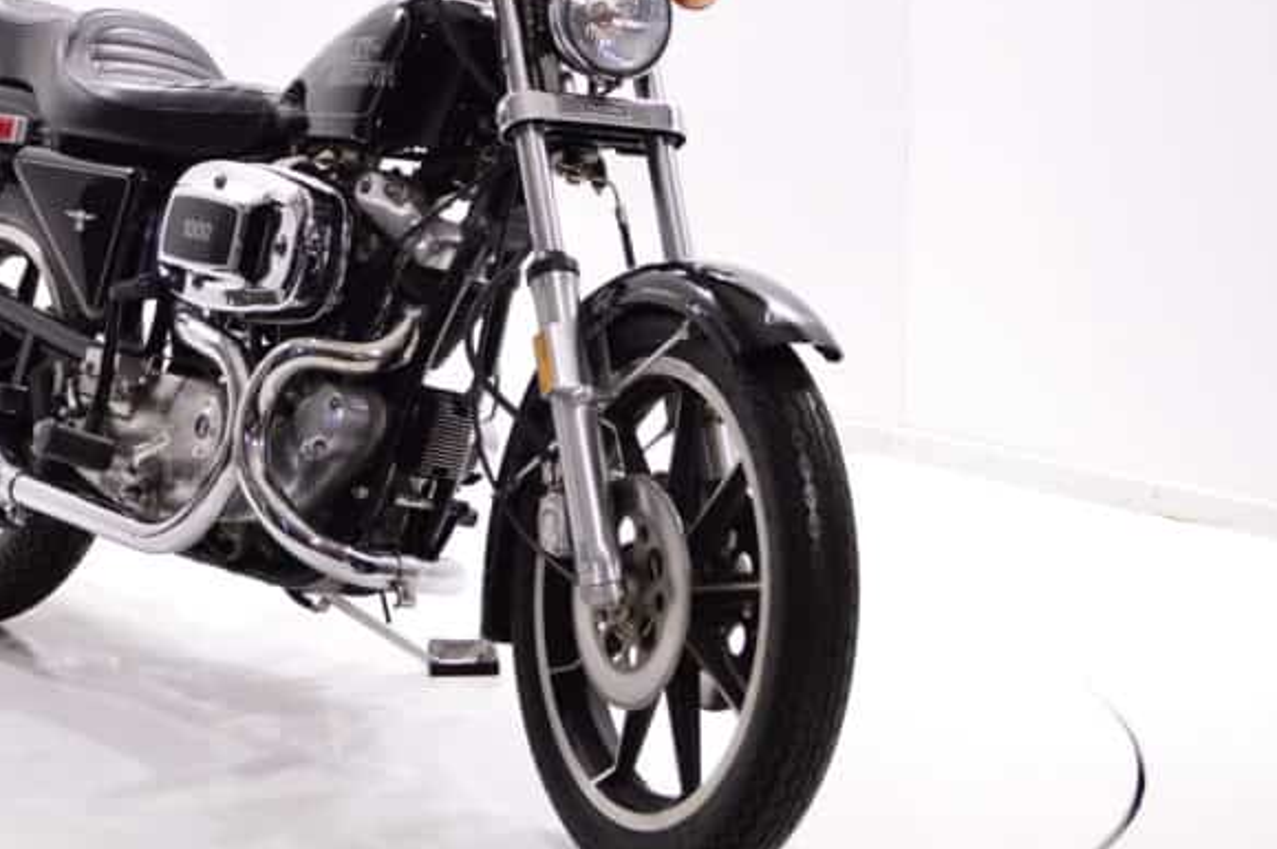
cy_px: 261
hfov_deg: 21.8
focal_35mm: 93
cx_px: 315
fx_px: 3292
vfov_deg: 14.7
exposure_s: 1/100
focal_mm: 35
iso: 1600
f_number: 6.3
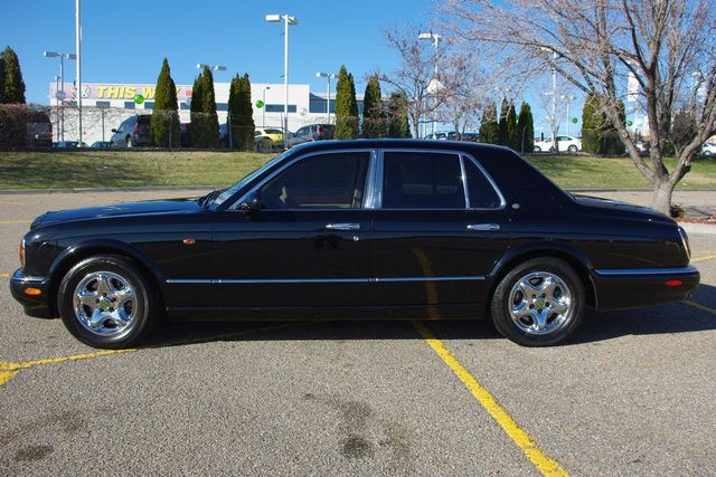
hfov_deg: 60.3
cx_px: 358
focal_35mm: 31
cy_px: 238
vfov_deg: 42.3
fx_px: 617
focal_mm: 21.25
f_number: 8
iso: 100
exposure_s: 1/250
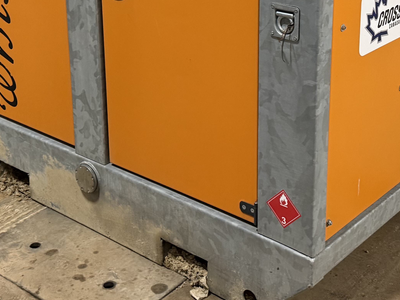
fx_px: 763
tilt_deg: -15.4
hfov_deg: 29.4
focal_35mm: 66
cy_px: 20
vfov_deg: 21.7
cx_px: 210
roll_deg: +0.2
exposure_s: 1/60
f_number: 1.78
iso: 400
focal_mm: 6.76
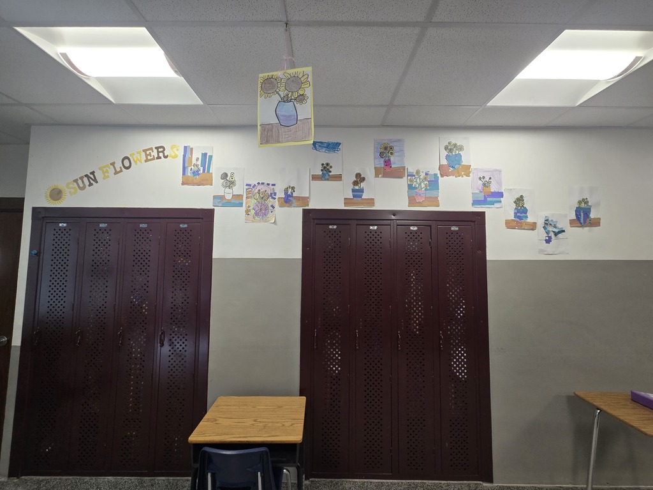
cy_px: 245
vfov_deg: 89.9
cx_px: 326
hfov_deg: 106.2
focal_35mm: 13
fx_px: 245
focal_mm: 2.2
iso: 160
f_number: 2.2
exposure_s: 1/60
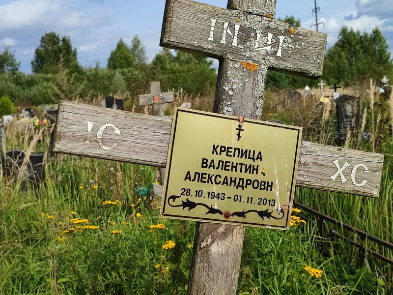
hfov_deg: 69.4
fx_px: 284
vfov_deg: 54.9
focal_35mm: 25
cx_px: 196
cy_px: 148
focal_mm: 6.04
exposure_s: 1/622
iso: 50
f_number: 1.9
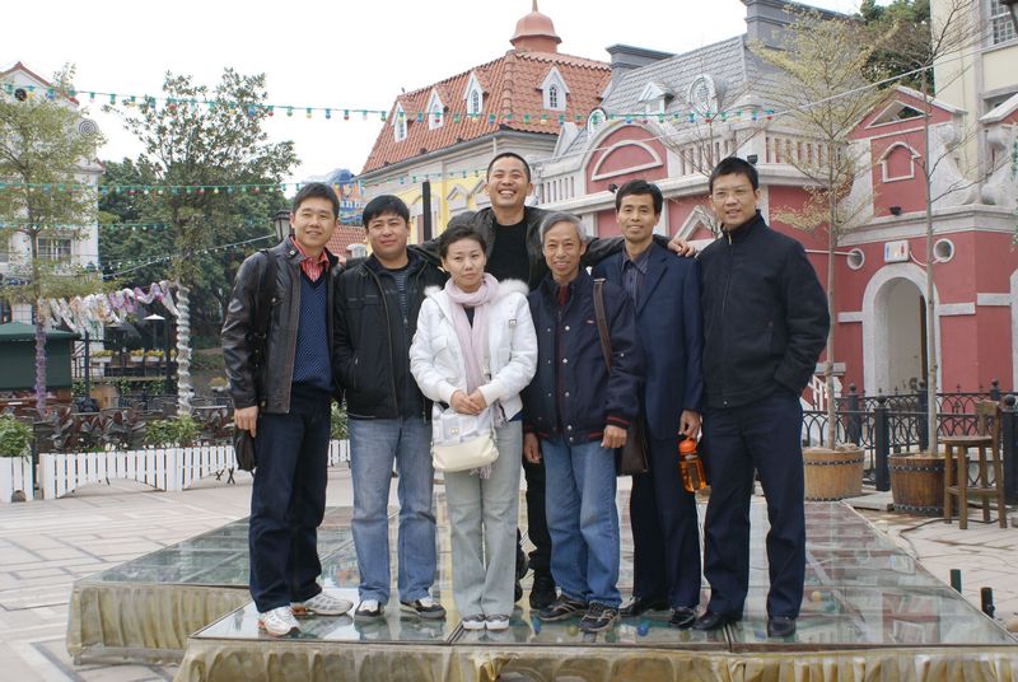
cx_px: 509
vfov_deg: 34.3
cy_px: 341
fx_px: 1104
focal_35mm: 39
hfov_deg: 49.5
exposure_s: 1/125
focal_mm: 26
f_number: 8
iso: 200
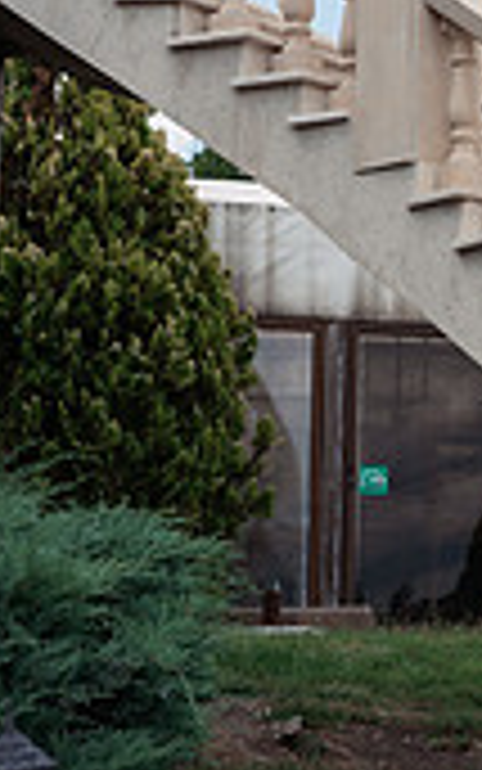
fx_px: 2037
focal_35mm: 97
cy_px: 342
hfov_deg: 12.4
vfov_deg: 21.4
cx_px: 842
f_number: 4
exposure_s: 1/640
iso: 160
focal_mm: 28
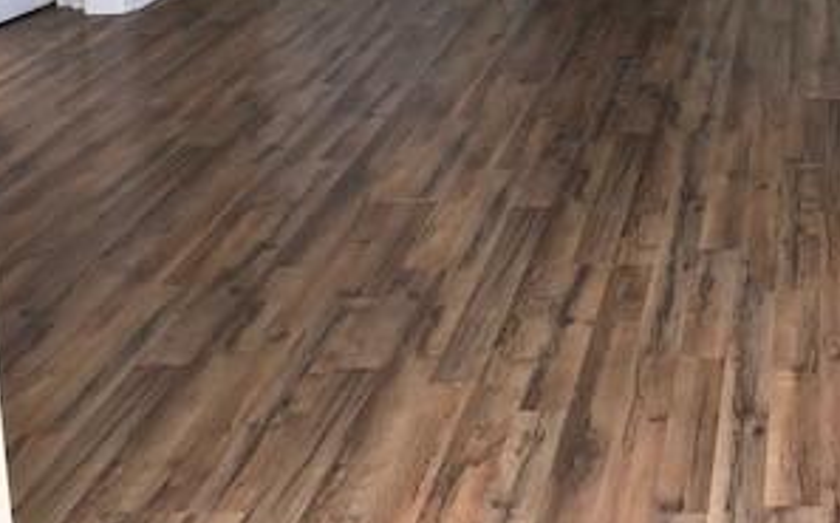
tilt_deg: -11.4
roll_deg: -1.3
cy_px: -124
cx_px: 891
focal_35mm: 64
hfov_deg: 29.3
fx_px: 1464
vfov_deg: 19.0
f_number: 1.8
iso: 40
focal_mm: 4
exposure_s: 1/30
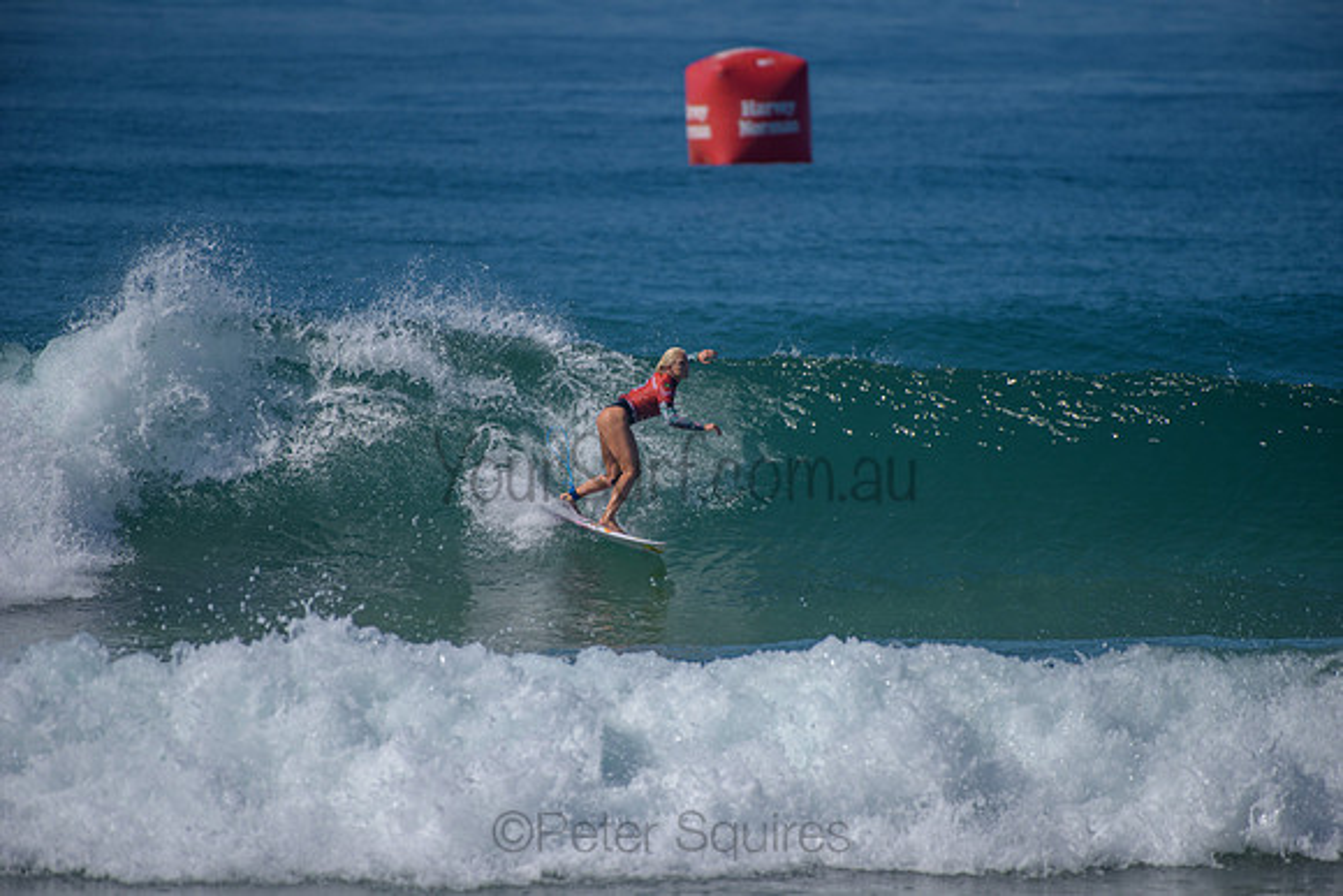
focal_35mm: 500
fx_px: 18656
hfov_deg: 4.1
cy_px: 448
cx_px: 672
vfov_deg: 2.8
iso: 125
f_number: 5.6
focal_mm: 500
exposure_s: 1/2000
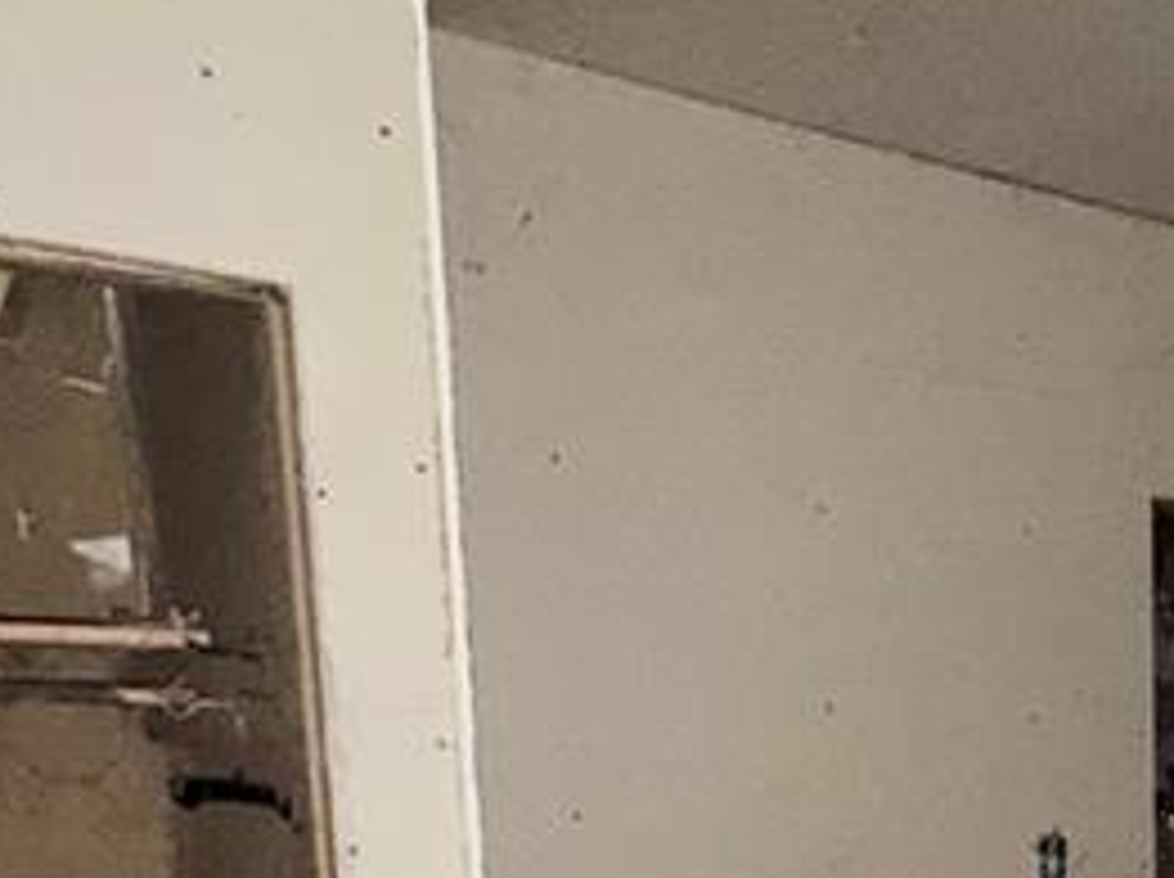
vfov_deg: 23.9
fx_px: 1863
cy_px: 1085
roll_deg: -0.3
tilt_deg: -11.1
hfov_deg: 30.3
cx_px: 1376
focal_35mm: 55
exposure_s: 1/32
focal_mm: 2.22
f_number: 2.2
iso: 640
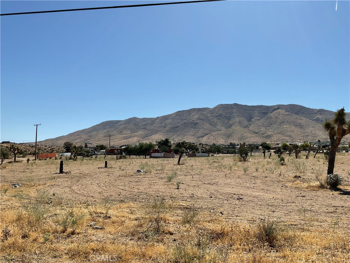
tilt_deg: +5.4
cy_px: 132
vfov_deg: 48.2
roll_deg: -2.1
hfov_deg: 61.7
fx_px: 293
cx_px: 175
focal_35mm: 29
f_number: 1.8
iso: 16
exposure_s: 1/3125
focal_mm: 3
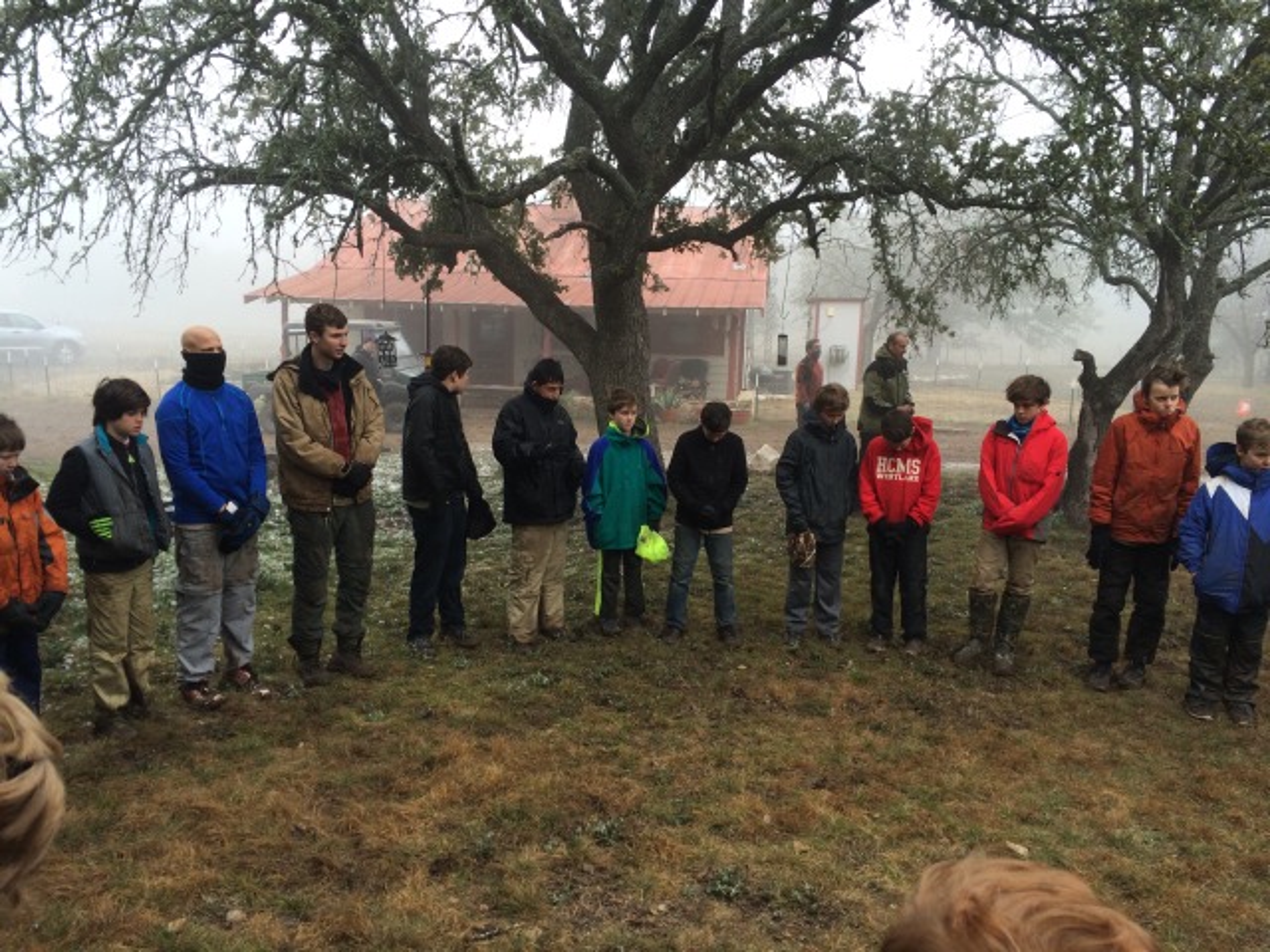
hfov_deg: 61.7
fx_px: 1064
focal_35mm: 29
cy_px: 476
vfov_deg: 48.2
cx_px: 635
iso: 32
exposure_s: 1/419
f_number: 2.2
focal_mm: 4.15
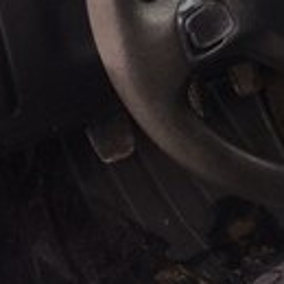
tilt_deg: -31.8
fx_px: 910
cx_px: 365
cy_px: -55
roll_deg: -2.2
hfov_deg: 16.8
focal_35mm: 98
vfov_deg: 17.0
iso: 40
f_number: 2.2
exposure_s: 1/50
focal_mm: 4.15
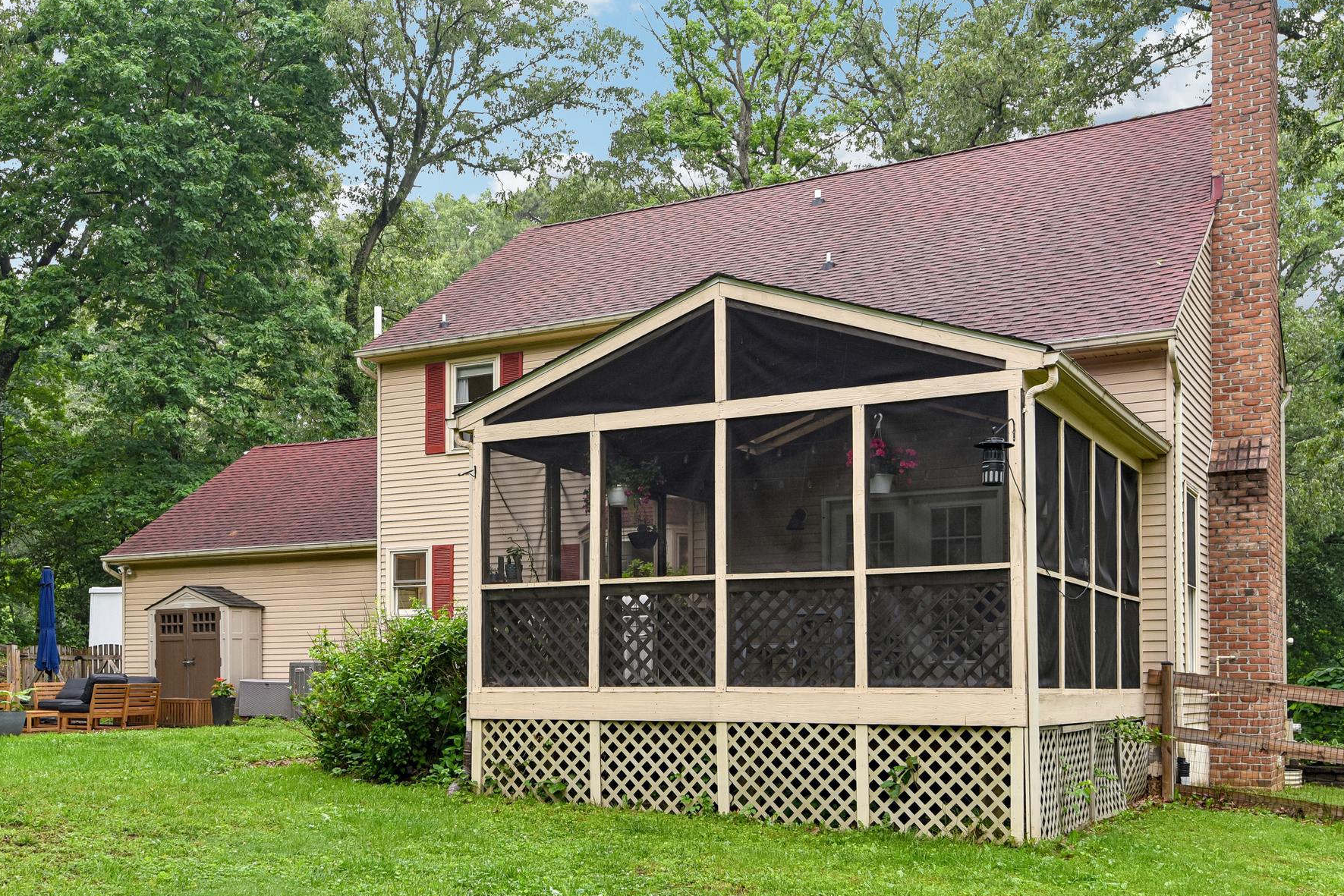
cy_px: 509
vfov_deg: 35.9
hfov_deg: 51.8
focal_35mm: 37
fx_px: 1381
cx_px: 627
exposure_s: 1/50
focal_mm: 32
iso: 400
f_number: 8
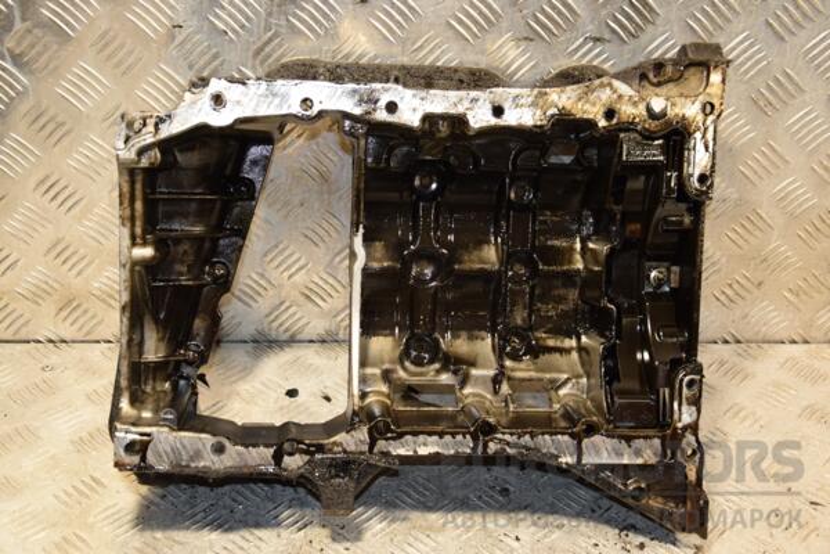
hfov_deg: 37.9
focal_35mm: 52
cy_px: 277
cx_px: 415
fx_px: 1210
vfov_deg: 25.8
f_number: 5
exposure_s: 1/100
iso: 800
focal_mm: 35
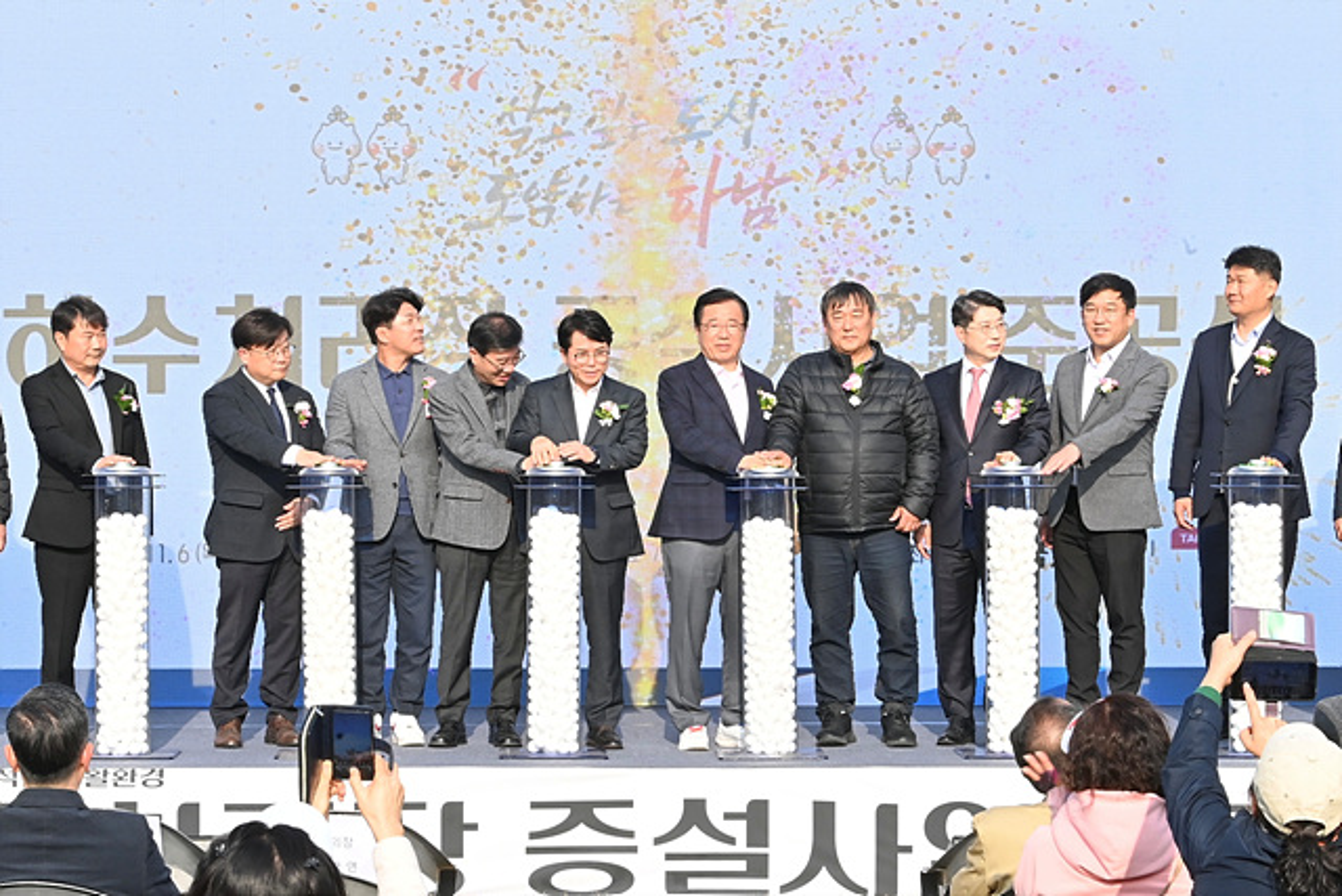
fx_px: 2610
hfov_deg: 28.8
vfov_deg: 19.5
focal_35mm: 70
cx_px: 671
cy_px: 448
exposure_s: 1/161
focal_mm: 70
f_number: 22
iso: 800
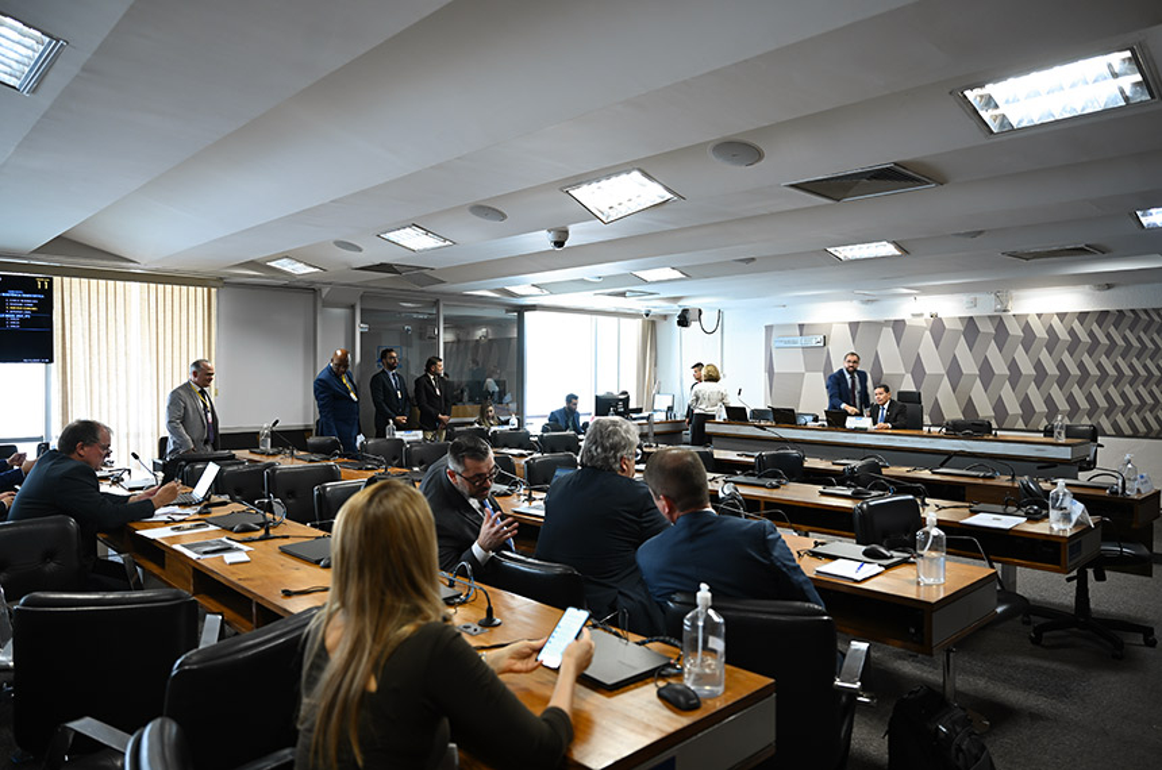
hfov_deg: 73.8
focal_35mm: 24
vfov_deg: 52.9
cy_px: 385
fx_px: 773
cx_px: 581
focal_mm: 24
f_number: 2.8
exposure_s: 1/25
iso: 200
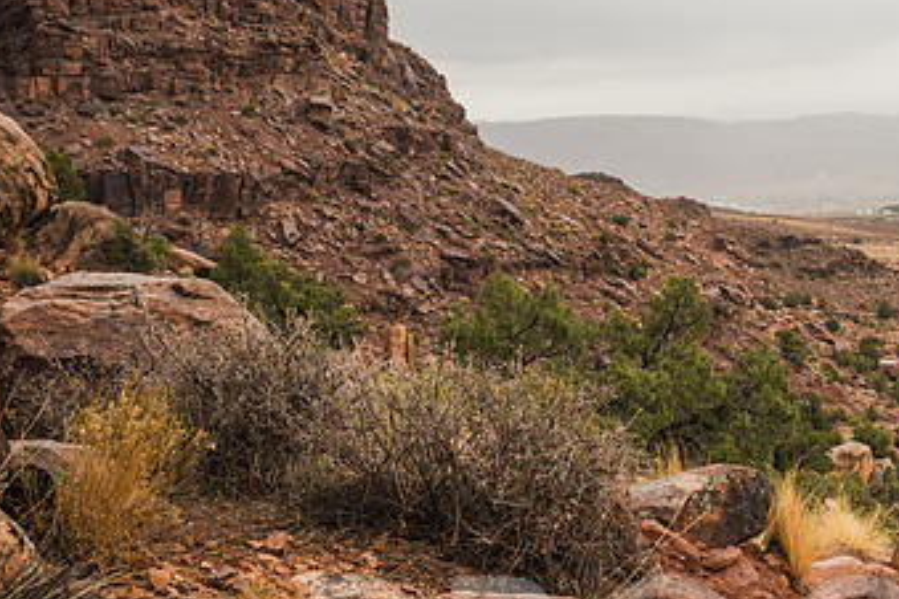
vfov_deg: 22.6
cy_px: 349
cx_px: 689
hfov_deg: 32.7
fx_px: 1498
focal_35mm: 60
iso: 200
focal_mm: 34
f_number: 6.3
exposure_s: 1/250
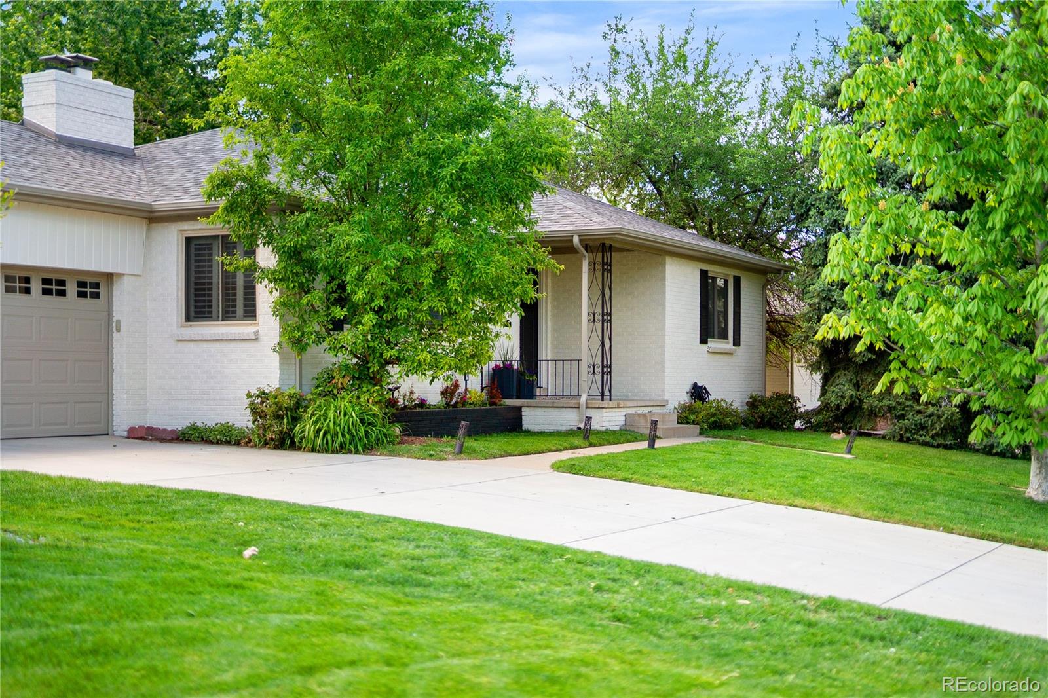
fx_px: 1455
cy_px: 349
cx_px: 524
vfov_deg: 27.0
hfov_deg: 39.6
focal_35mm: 50
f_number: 1.4
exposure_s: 1/8000
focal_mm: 50
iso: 400
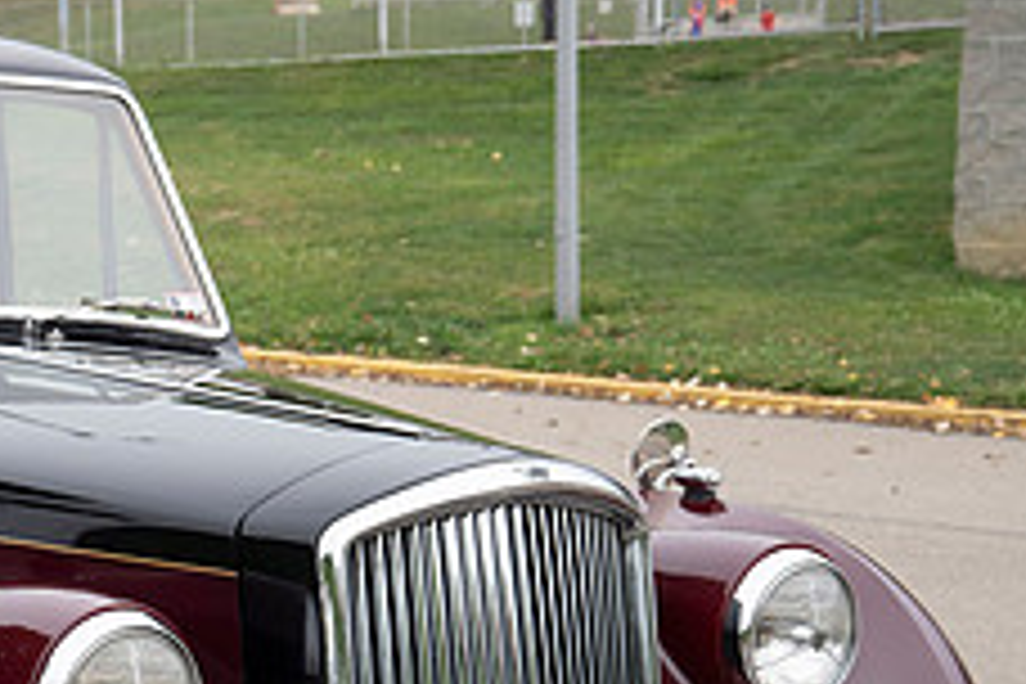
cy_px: 700
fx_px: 3192
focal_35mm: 112
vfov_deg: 12.1
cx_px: -81
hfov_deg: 17.7
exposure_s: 1/500
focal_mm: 44
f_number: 5.6
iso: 400
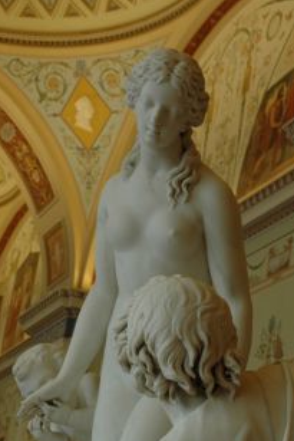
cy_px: 319
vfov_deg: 22.7
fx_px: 1089
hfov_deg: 15.4
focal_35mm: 89
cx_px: 177
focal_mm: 38
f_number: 7.1
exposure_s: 1/25
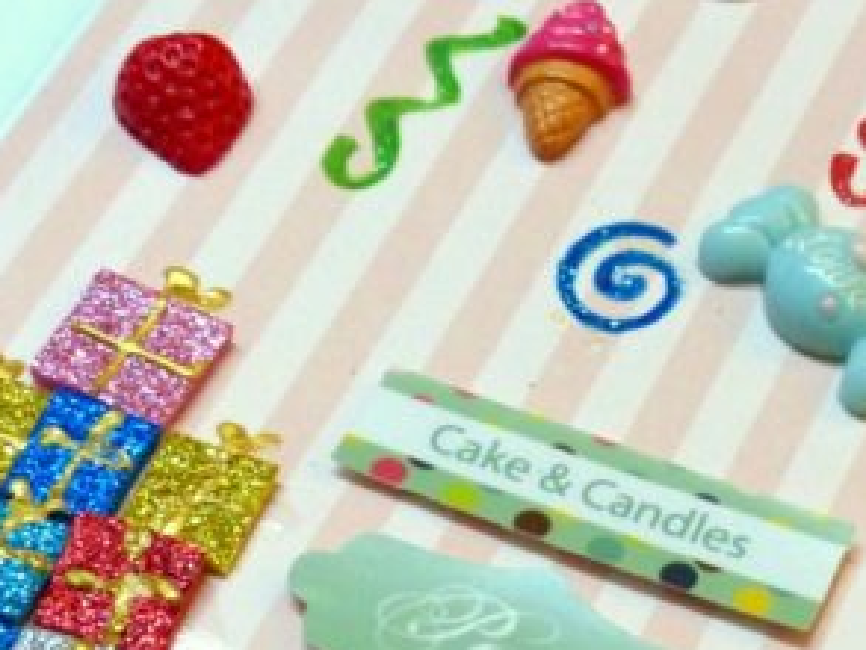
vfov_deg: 11.8
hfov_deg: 15.6
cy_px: 520
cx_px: 768
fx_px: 3128
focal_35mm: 125
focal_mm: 10.9
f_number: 3.5
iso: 400
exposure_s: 1/60
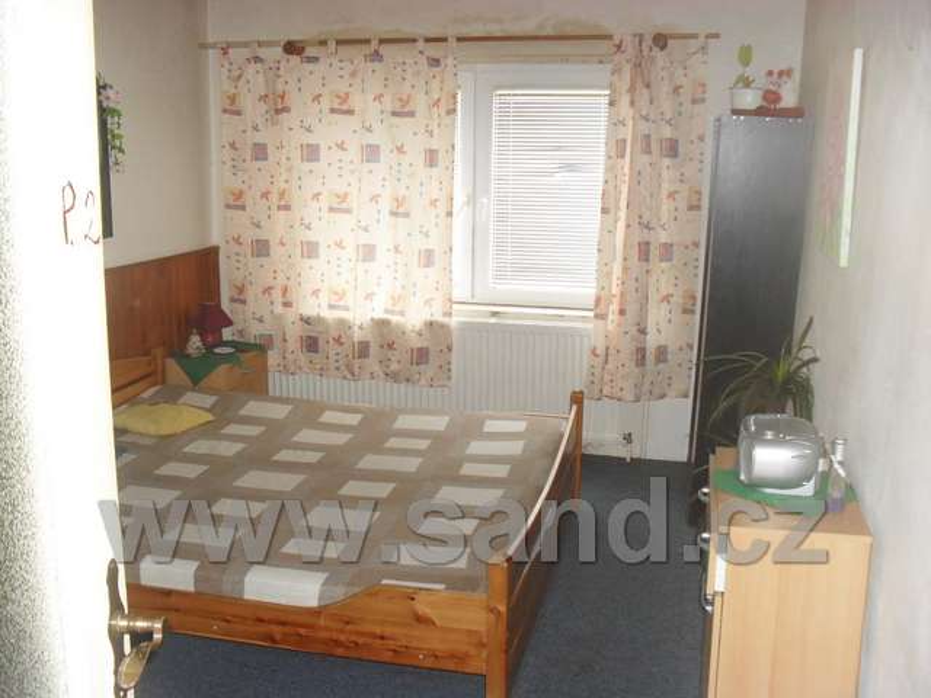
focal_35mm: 35
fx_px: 941
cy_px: 349
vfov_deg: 40.7
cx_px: 466
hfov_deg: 52.6
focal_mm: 6.3
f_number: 3.2
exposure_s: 1/45
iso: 200
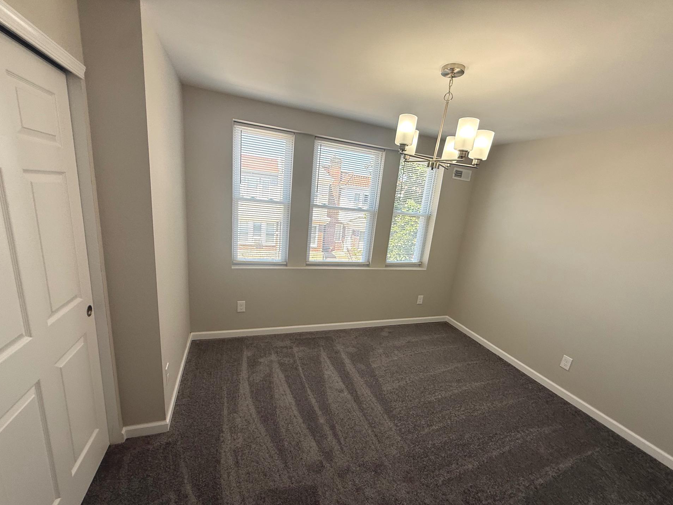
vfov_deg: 81.7
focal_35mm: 15
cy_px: 270
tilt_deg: -12.5
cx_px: 350
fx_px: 292
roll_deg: -5.7
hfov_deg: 98.1
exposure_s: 1/99
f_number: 2.2
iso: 40
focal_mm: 2.22
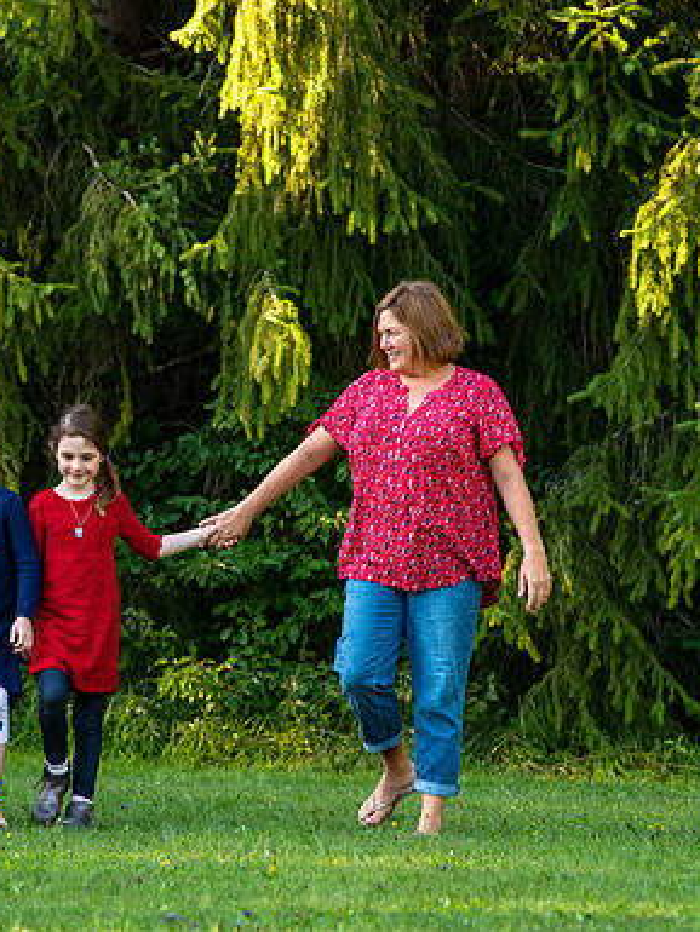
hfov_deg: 5.6
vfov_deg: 7.4
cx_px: 134
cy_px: 488
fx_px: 7195
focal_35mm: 267
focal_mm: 155
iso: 200
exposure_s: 1/125
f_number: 5.6
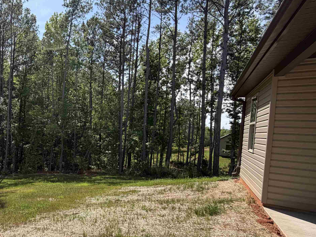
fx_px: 210
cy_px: 139
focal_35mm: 23
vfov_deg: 58.5
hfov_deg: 67.2
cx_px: 64
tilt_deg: -3.2
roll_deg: -3.0
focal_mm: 2.22
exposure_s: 1/770
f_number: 2.2
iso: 40
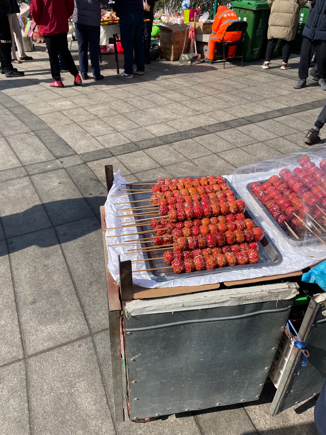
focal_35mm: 26
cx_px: 163
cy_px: 218
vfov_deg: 67.3
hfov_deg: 53.1
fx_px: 326
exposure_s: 1/4651
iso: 50
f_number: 1.6
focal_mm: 4.2
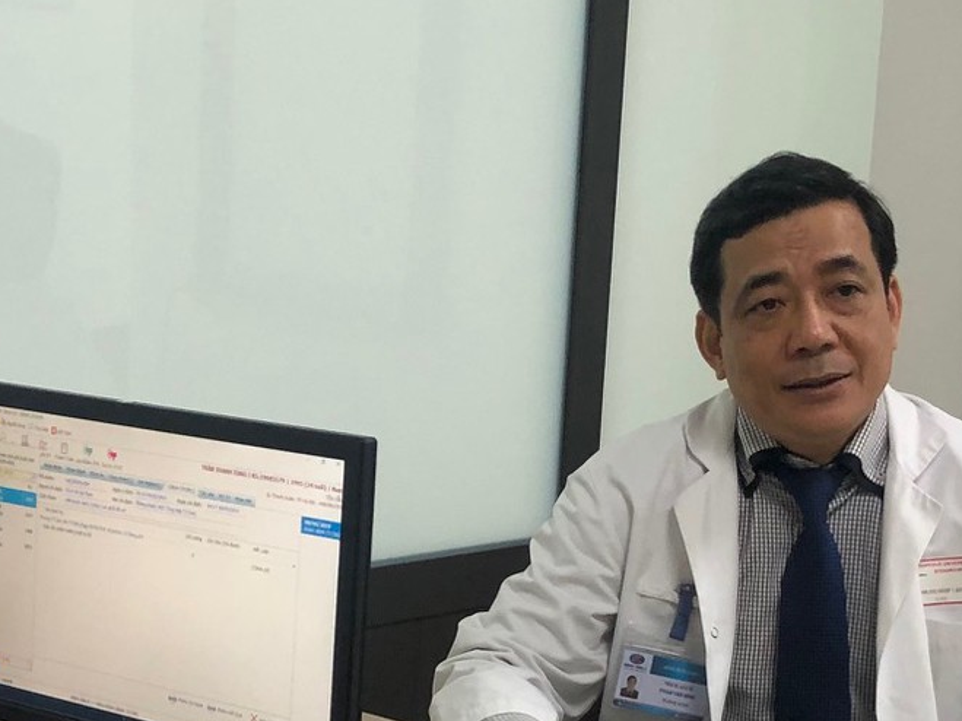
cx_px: 396
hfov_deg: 23.0
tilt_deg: -12.7
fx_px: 2362
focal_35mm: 85
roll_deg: -1.8
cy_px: 636
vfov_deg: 17.1
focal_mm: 4
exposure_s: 1/30
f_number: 1.8
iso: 40
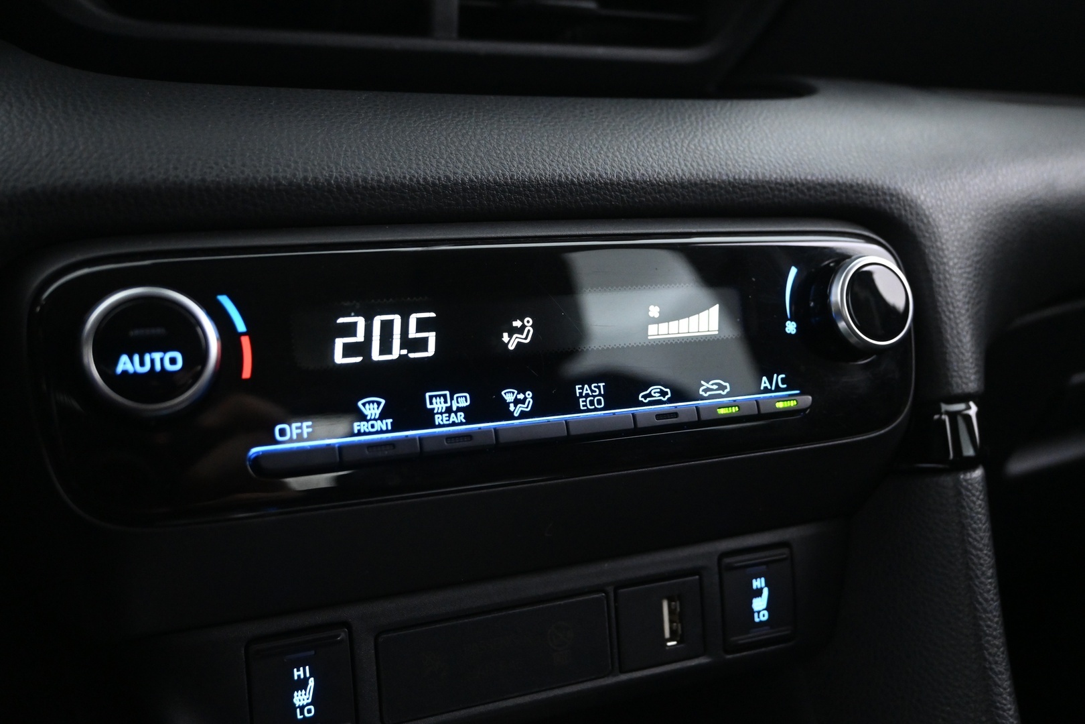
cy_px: 362
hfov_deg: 57.2
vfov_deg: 40.0
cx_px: 542
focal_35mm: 33
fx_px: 995
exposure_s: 1/15
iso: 3200
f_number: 4
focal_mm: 22
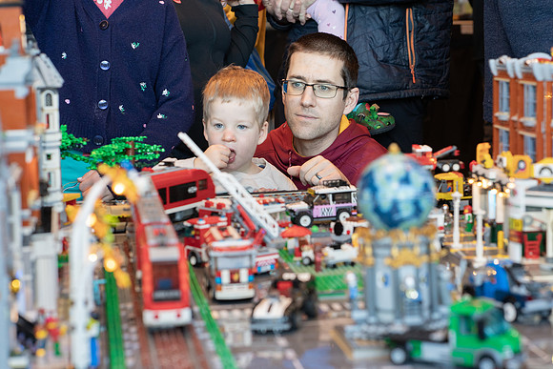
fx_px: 1388
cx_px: 282
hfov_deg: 22.5
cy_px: 179
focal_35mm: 90
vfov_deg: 15.1
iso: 2000
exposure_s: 1/100
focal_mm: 85
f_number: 5.6
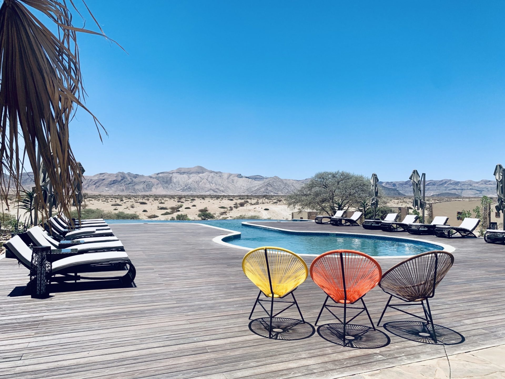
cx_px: 252
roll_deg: -1.2
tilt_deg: +2.1
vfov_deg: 53.1
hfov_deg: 67.3
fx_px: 379
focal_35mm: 26
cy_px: 190
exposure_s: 1/3289
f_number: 1.8
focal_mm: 4.25
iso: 25
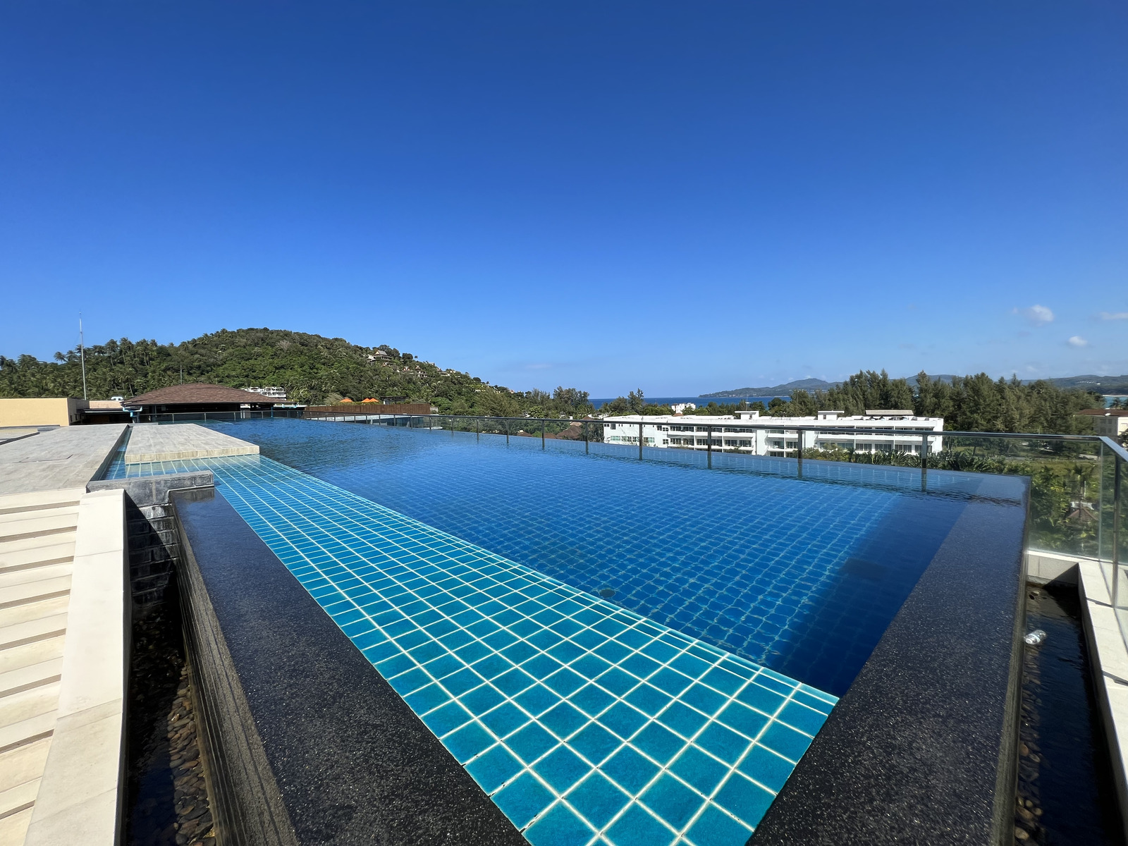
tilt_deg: -3.4
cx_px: 564
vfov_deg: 89.9
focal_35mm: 13
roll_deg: +1.1
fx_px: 424
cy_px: 423
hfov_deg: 106.2
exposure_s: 1/2016
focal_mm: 1.57
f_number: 1.8
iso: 32
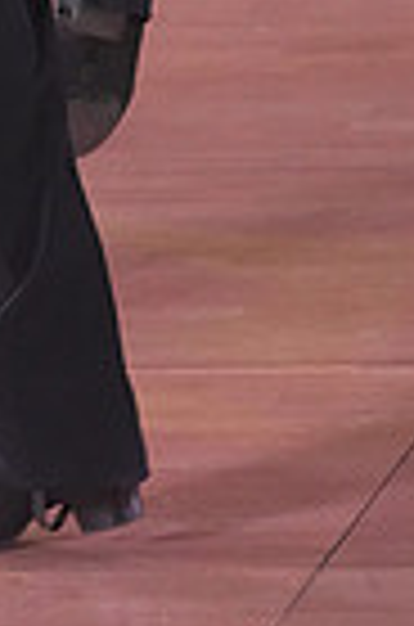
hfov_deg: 2.9
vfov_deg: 4.4
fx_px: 8130
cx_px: -254
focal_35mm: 469
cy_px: -392
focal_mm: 112
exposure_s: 1/320
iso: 5000
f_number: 6.3
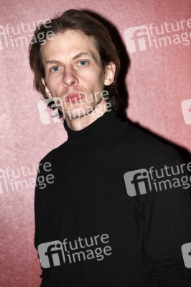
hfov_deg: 9.4
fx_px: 1156
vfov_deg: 14.2
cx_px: 96
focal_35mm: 145
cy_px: 144
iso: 640
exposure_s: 1/8000
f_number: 4
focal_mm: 145
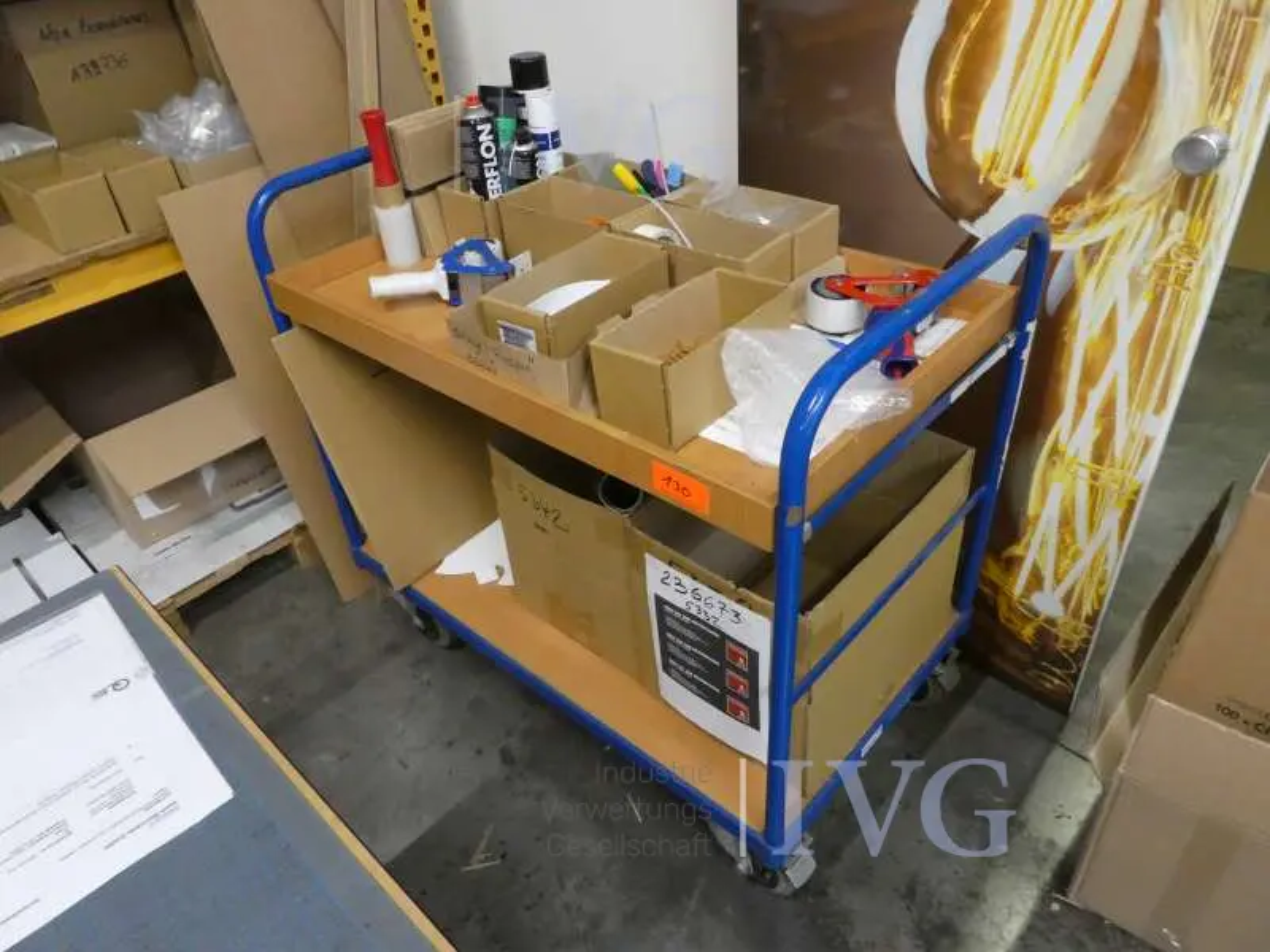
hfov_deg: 71.6
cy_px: 476
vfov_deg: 56.8
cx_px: 635
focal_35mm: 24
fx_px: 881
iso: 1000
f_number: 3.3
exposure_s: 1/60
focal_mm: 4.3
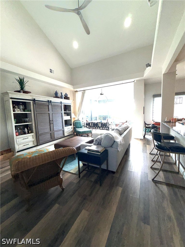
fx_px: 100
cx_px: 92
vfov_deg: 102.1
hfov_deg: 85.7
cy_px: 124
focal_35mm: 14
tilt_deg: -6.4
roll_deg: +2.0
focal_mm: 2.22
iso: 32
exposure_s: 1/120
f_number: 2.2
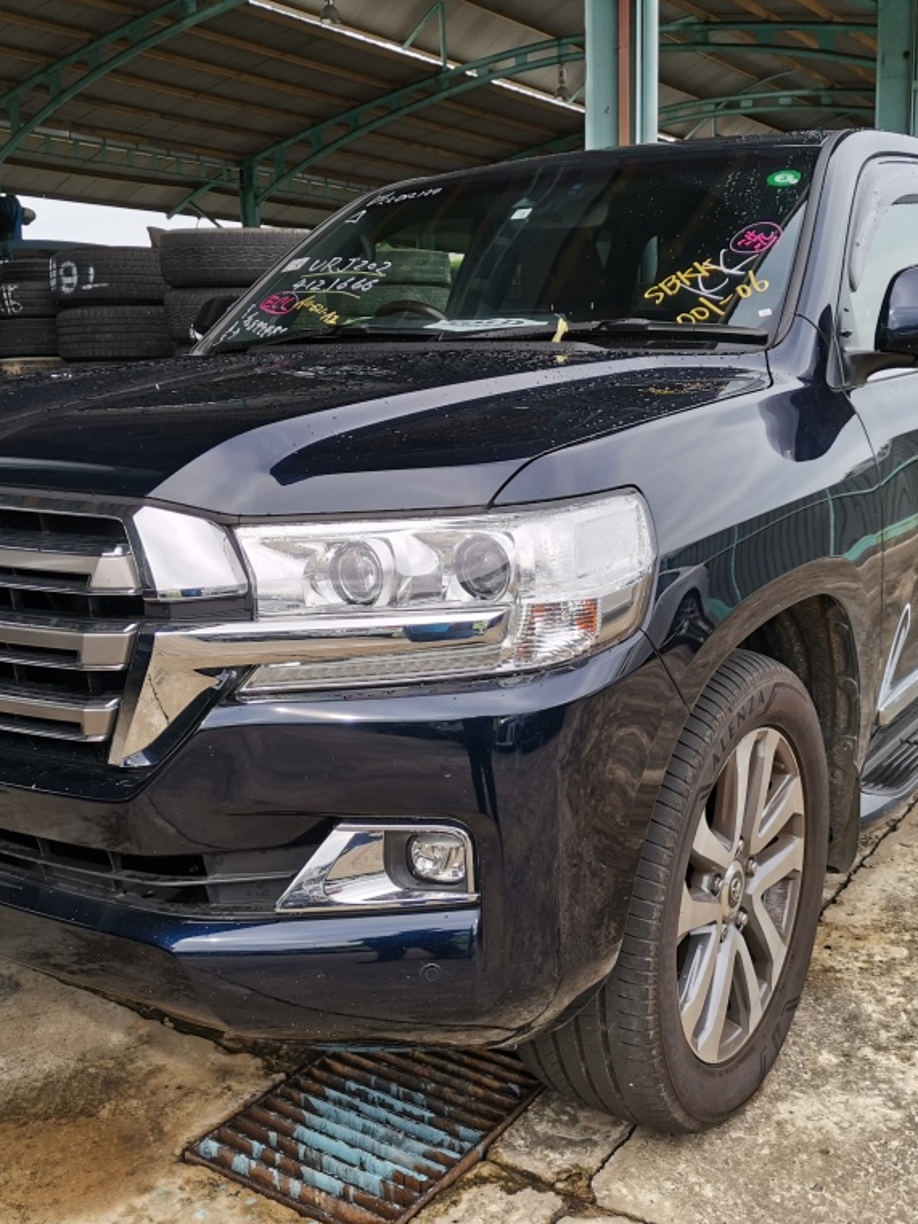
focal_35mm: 35
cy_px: 610
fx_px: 1237
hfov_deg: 40.7
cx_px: 469
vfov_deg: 52.6
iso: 50
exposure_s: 1/890
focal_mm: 4.75
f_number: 1.8
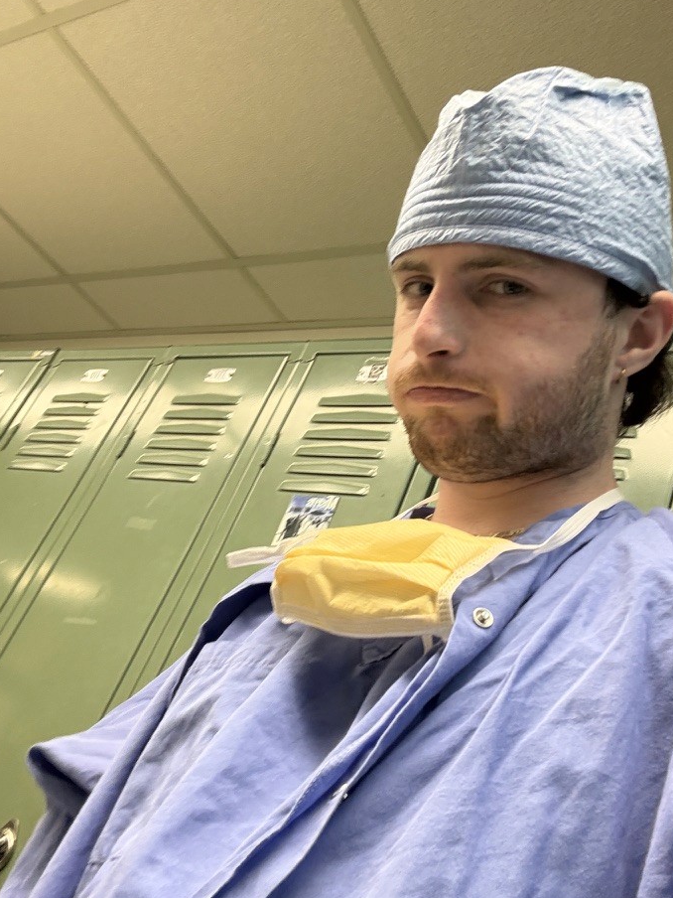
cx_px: 376
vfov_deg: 54.0
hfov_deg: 41.7
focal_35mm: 34
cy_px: 447
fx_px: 881
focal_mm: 2.69
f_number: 1.9
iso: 80
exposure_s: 1/60
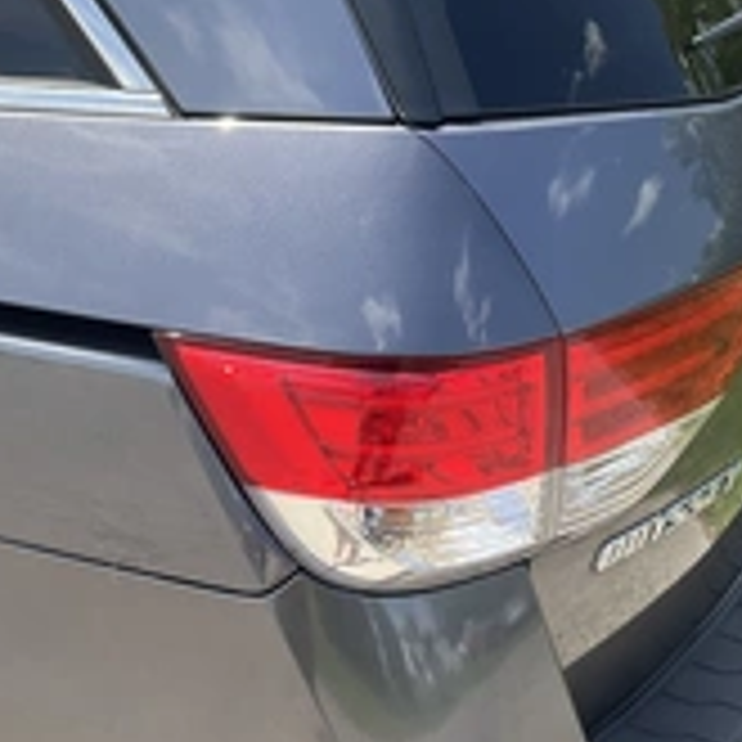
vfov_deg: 27.5
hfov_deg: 26.6
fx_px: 1504
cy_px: 508
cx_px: 49
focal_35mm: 62
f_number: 1.8
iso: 25
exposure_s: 1/613
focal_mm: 3
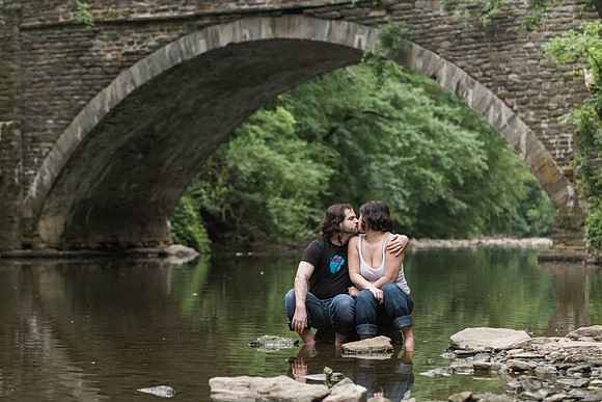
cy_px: 197
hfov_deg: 18.9
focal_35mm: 108
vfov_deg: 12.7
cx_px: 301
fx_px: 1807
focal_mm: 102
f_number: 4
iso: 1600
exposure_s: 1/250
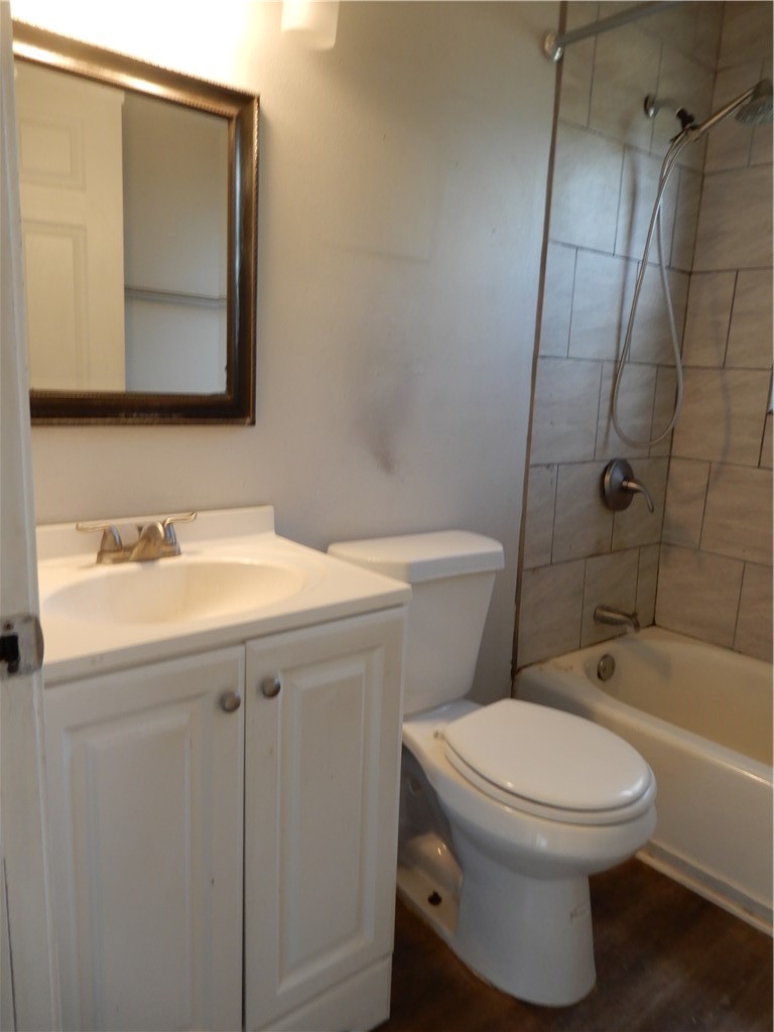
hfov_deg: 56.8
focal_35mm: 24
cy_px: 516
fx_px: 716
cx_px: 387
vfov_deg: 71.6
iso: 200
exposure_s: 1/30
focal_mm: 4.3
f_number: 3.4
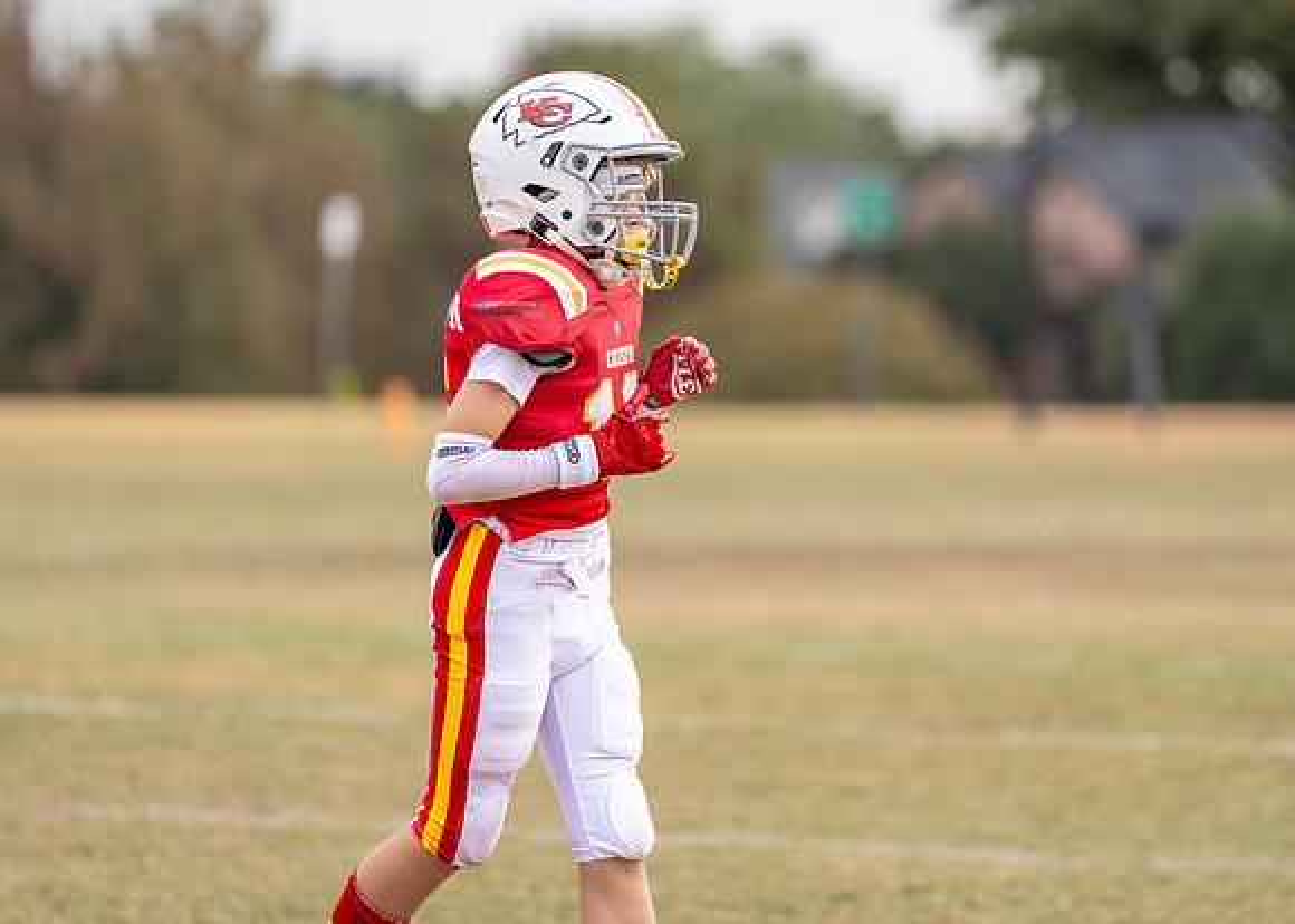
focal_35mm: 299
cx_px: 703
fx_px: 11011
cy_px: 375
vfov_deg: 4.8
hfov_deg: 6.7
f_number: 2.8
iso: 160
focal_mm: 200
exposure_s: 1/1600
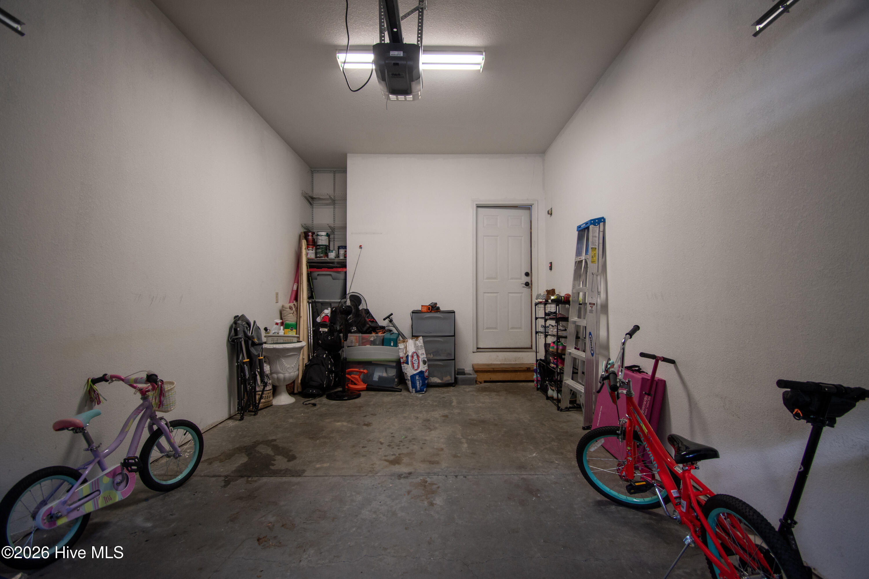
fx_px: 362
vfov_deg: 77.3
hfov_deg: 100.4
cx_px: 434
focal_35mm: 15
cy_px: 290
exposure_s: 1/20
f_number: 4.5
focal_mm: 10
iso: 200
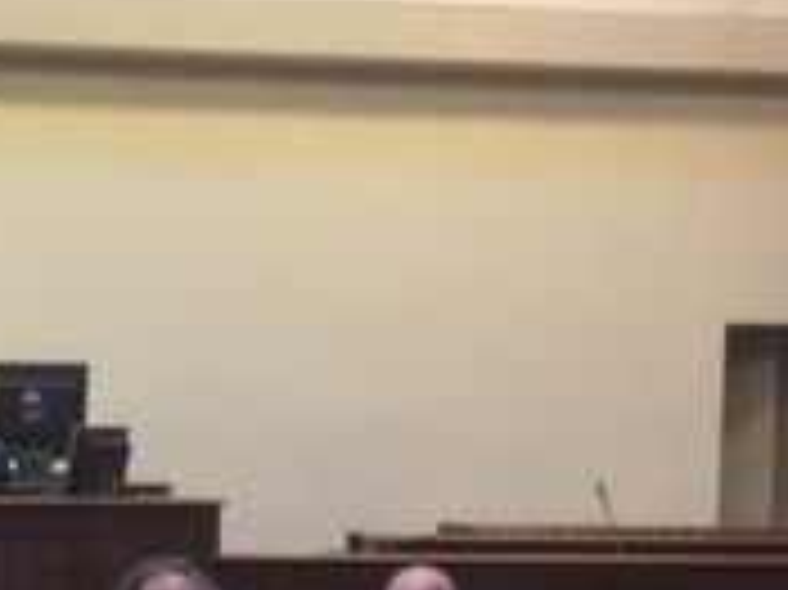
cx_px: -176
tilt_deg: -5.5
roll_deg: +0.3
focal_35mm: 106
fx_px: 2411
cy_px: 613
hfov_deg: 17.6
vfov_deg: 13.7
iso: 100
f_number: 2.2
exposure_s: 1/10
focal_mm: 4.15
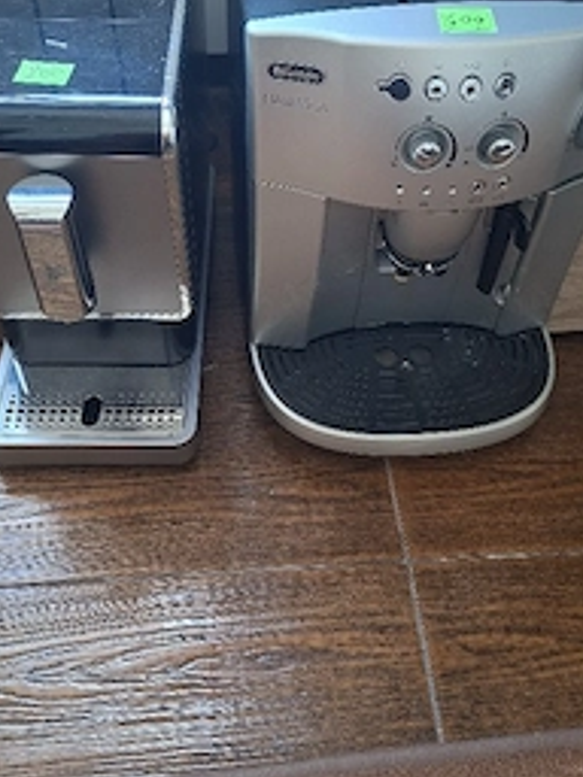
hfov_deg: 39.7
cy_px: 352
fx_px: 808
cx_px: 288
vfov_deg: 51.3
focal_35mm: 36
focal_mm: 5.54
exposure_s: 1/33
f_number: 1.8
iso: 320
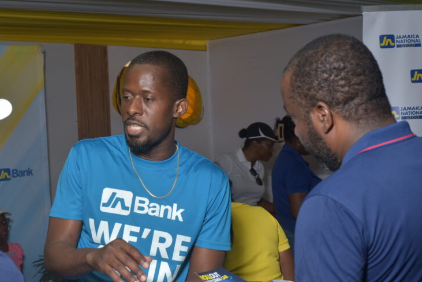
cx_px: 131
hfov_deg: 28.6
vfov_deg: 19.4
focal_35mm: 70
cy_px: 185
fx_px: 821
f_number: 9
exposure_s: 1/400
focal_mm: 50
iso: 500
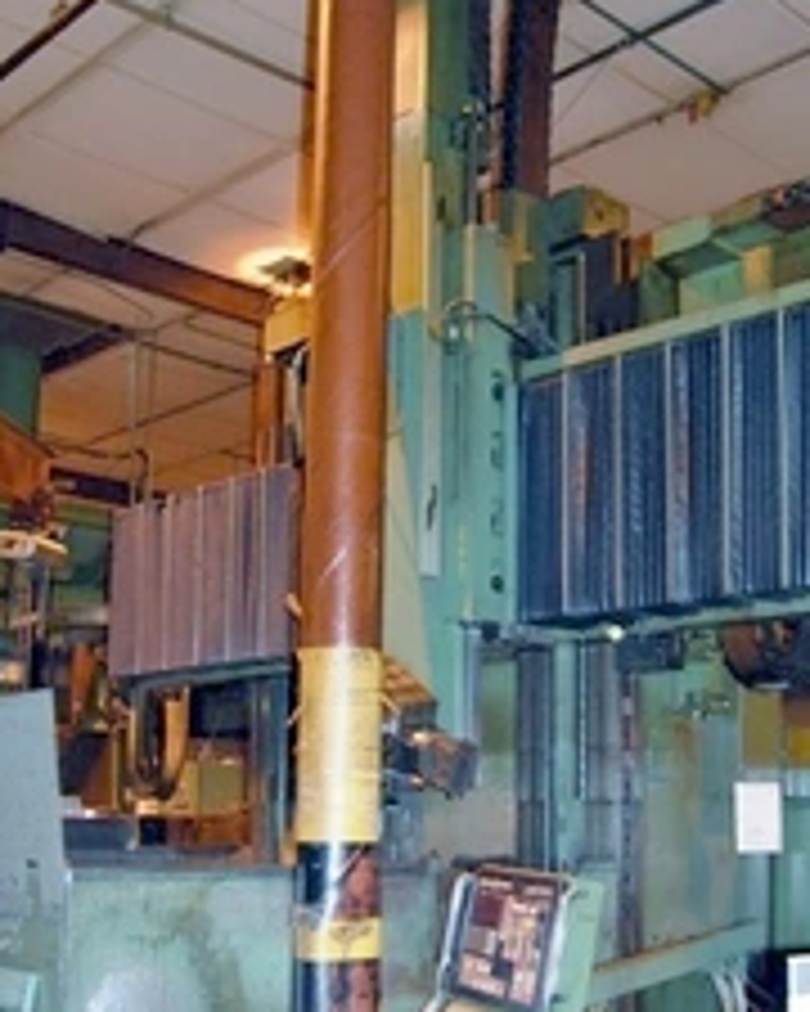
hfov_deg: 33.3
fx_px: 1348
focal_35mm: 45
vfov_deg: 40.9
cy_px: 625
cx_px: 508
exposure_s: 1/60
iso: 400
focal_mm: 18
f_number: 3.5
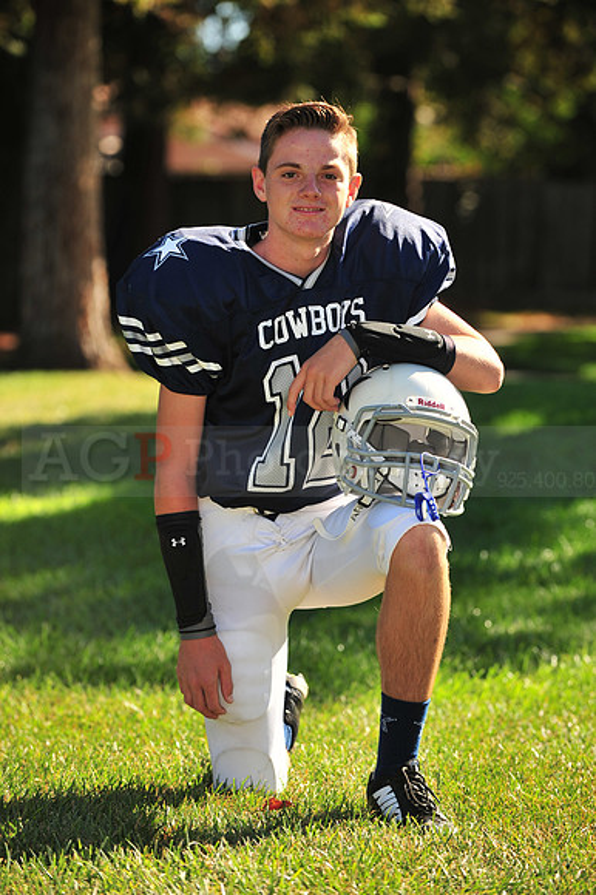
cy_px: 448
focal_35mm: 155
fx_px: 3853
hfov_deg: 8.8
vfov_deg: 13.3
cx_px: 298
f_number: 4.5
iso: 200
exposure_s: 1/640
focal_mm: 155
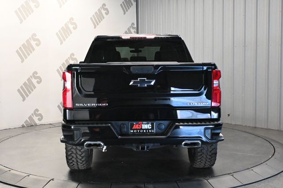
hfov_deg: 43.6
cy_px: 94
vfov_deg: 29.8
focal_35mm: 45
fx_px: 354
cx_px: 142
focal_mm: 30
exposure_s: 1/60
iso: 8000
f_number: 4.8
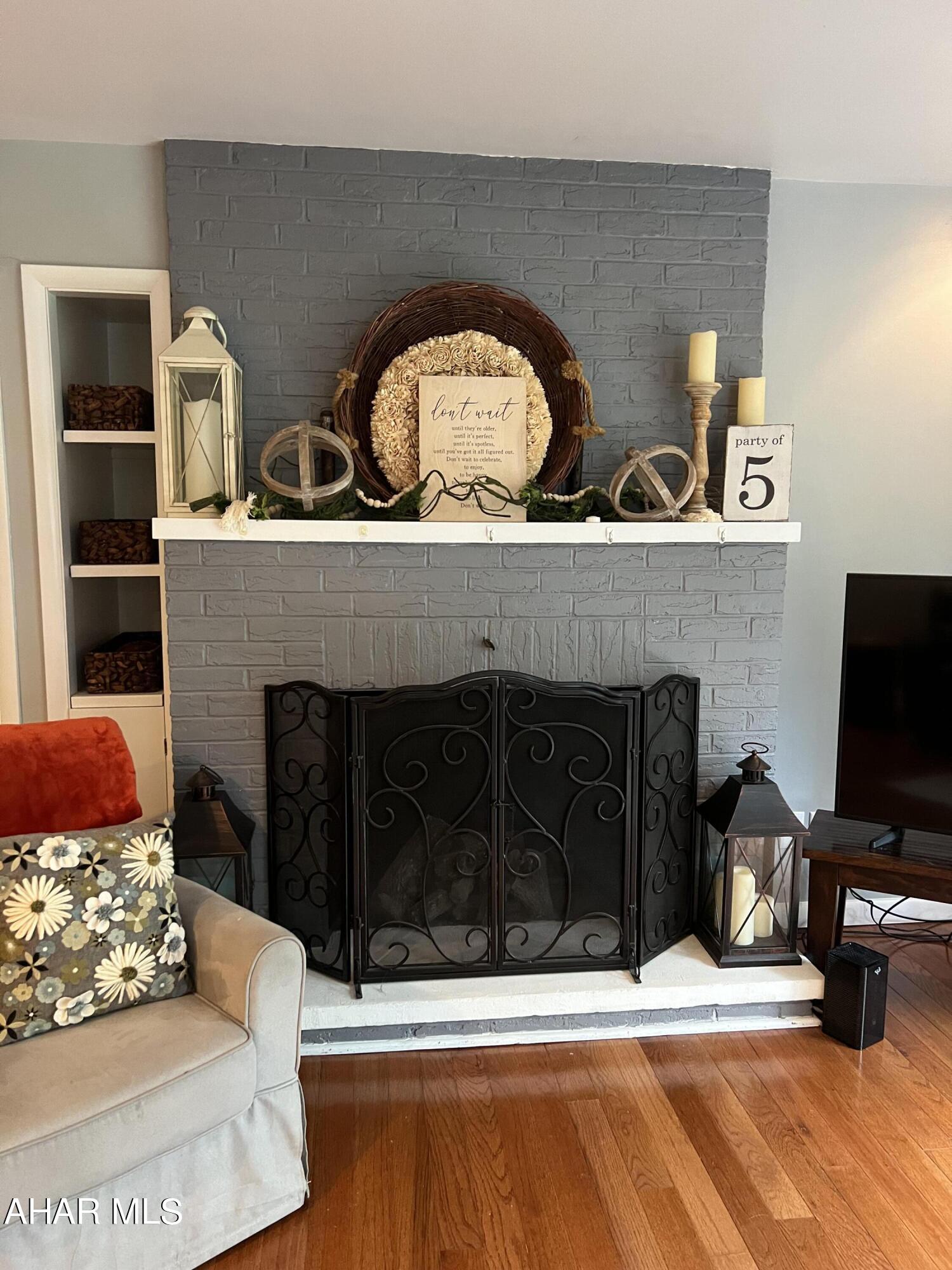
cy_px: 635
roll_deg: -0.3
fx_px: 953
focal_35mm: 26
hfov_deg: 53.1
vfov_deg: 67.3
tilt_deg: -6.4
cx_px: 476
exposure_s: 1/40
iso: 400
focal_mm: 5.7
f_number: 1.5
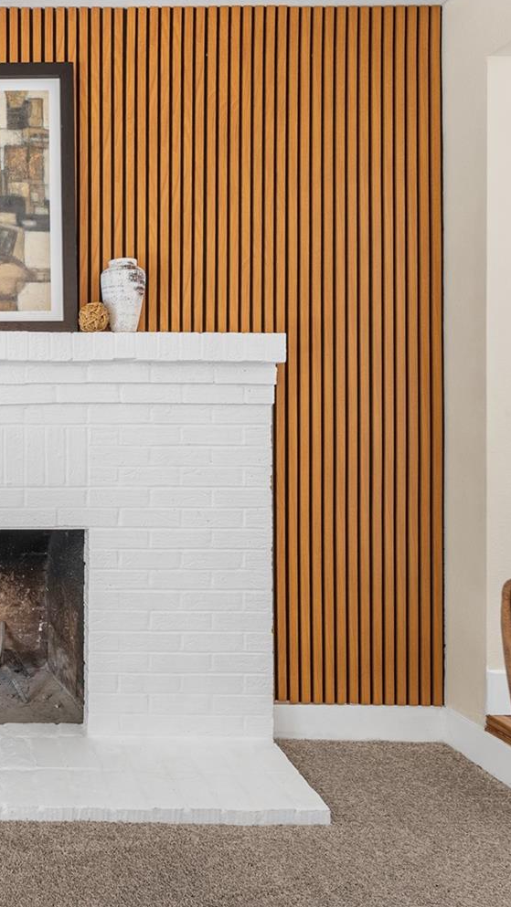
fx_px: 650
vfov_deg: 69.8
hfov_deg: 36.7
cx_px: -43
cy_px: 422
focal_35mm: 27
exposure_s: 1.3
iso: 200
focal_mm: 16
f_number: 8
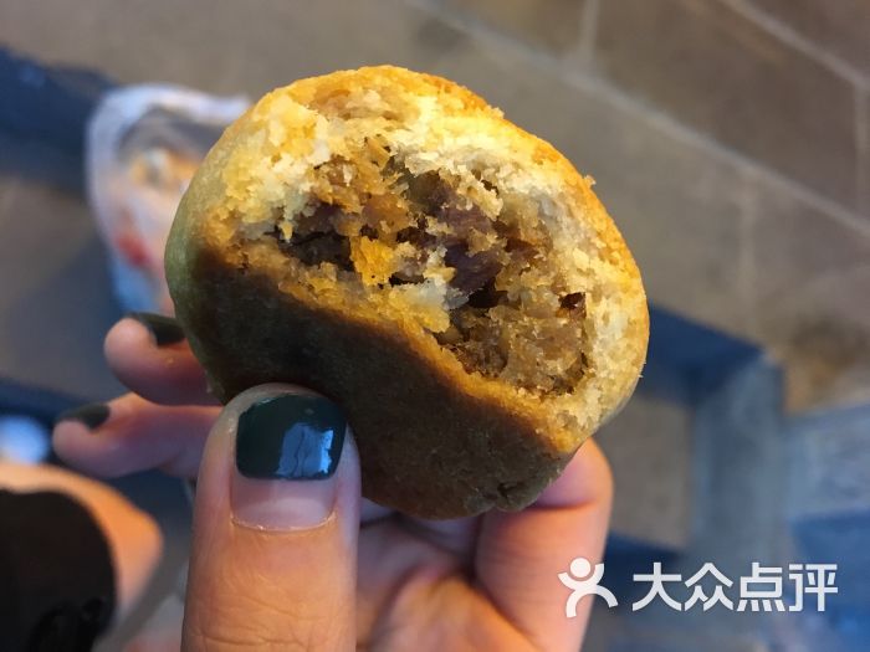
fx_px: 729
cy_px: 326
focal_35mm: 29
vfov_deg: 48.2
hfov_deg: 61.7
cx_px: 435
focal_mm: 4.15
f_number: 2.2
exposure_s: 1/17
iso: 250
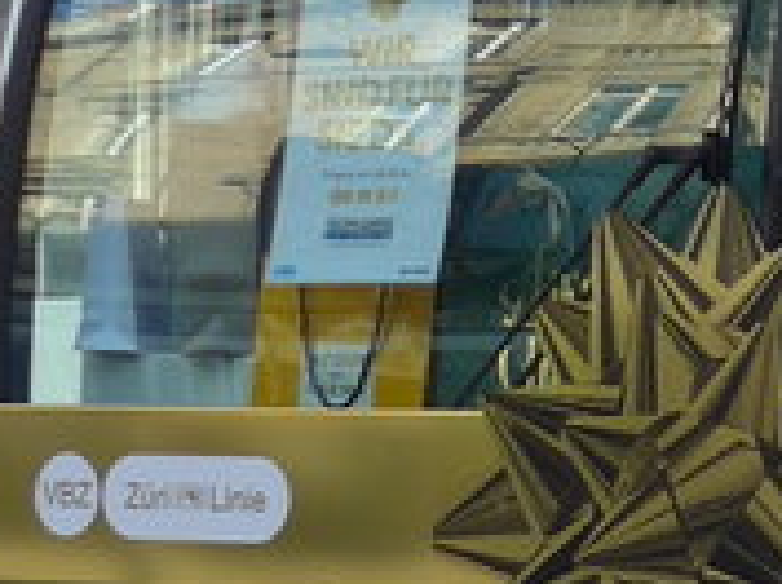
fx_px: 4441
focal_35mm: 197
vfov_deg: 7.5
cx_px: 1365
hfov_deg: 9.6
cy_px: 111
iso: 80
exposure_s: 1/160
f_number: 2.8
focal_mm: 6
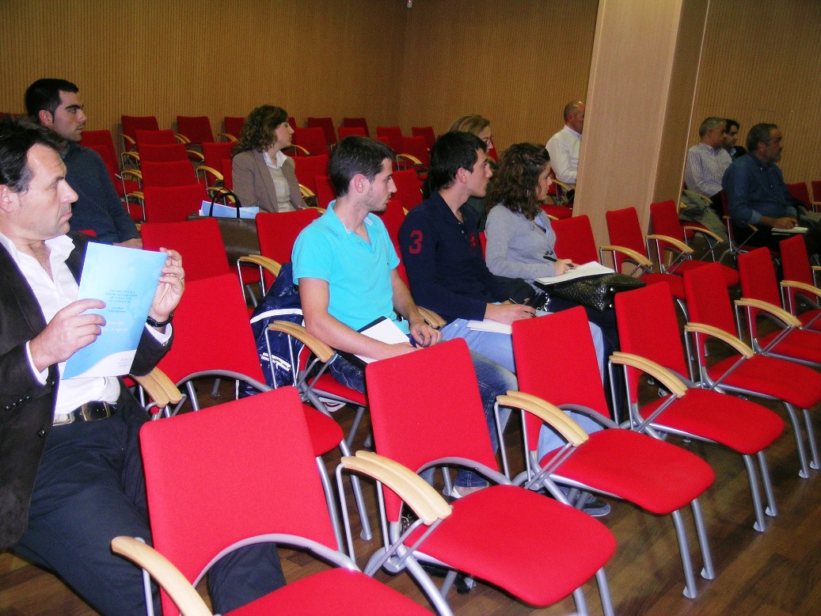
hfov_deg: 44.8
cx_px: 410
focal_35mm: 42
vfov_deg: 34.4
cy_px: 308
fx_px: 996
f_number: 3.2
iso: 89
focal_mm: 8.7
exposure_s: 1/60.1
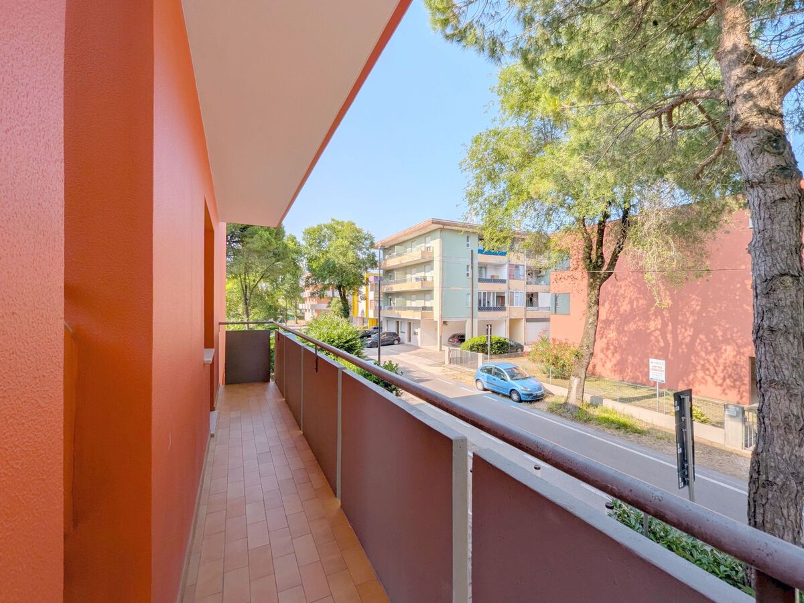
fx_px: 302
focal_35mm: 13
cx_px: 402
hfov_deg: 106.2
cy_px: 302
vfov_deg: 89.9
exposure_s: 1/1159
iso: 41
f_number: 2.2
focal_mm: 1.95
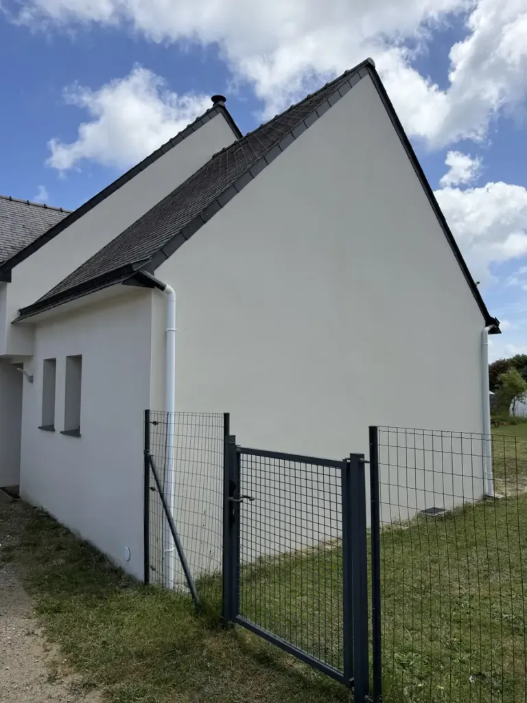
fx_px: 487
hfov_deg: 56.8
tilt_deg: +3.5
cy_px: 352
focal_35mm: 24
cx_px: 264
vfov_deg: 71.6
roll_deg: -0.6
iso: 100
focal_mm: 6.76
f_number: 1.78
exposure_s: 1/6711
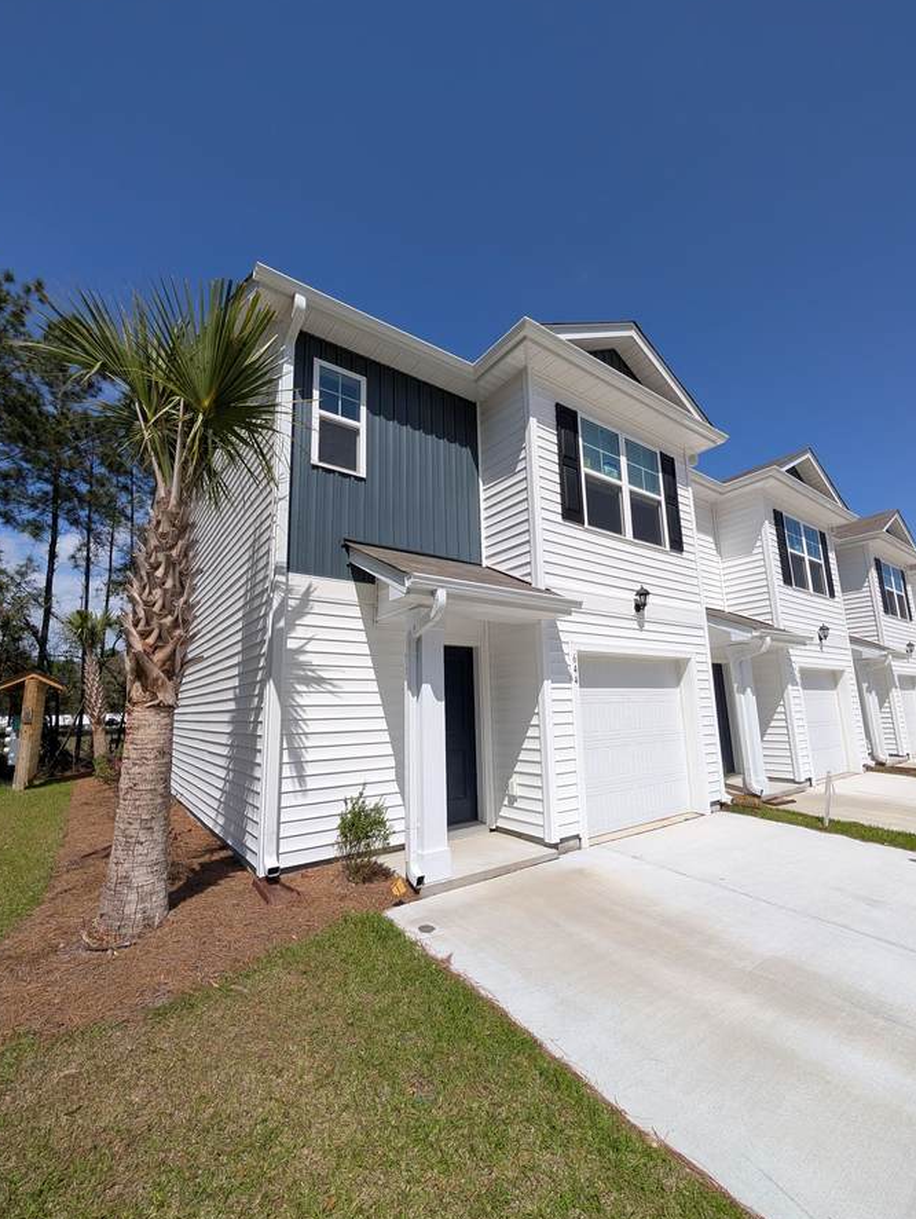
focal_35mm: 13
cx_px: 457
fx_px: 458
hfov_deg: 90.0
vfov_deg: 106.1
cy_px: 619
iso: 52
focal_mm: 2.02
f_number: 1.7
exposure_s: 1/4878
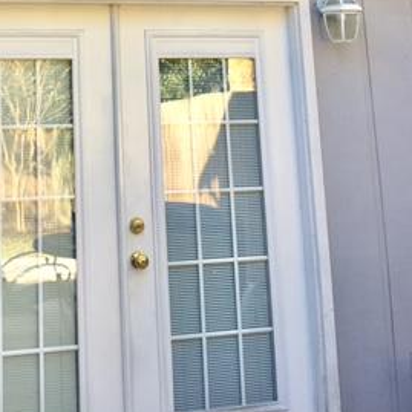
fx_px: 821
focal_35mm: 61
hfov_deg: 27.5
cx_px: 70
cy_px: -35
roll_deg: +0.9
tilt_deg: +12.1
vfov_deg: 26.1
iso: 25
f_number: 2.2
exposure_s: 1/120
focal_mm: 4.15
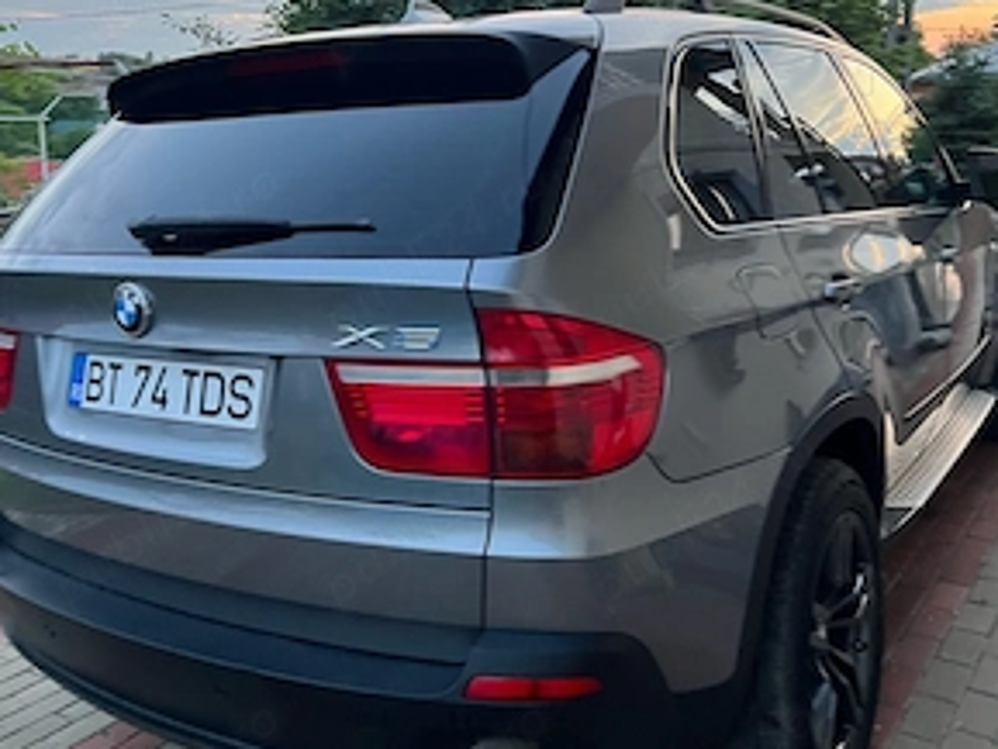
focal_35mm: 36
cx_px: 504
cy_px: 293
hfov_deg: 51.3
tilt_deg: -10.2
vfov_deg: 39.5
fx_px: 1038
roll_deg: -2.2
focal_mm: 5.7
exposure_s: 1/60
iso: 320
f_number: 1.5
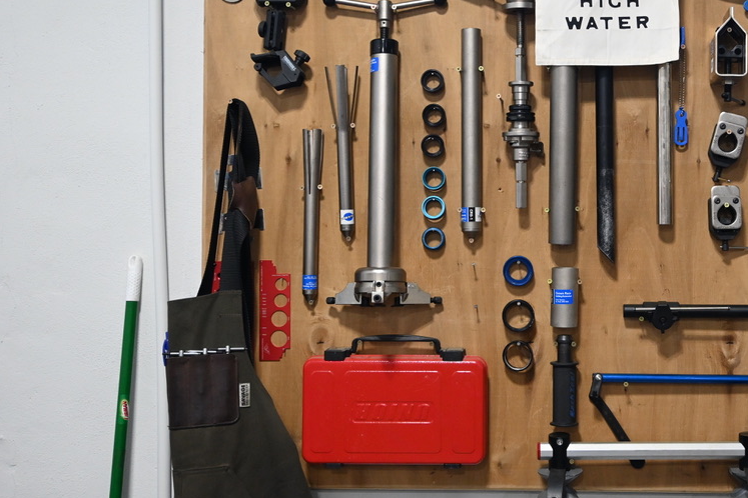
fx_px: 1020
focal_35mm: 49
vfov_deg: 27.3
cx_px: 526
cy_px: 169
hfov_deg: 39.6
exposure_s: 1/125
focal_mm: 22.5
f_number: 4
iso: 1600
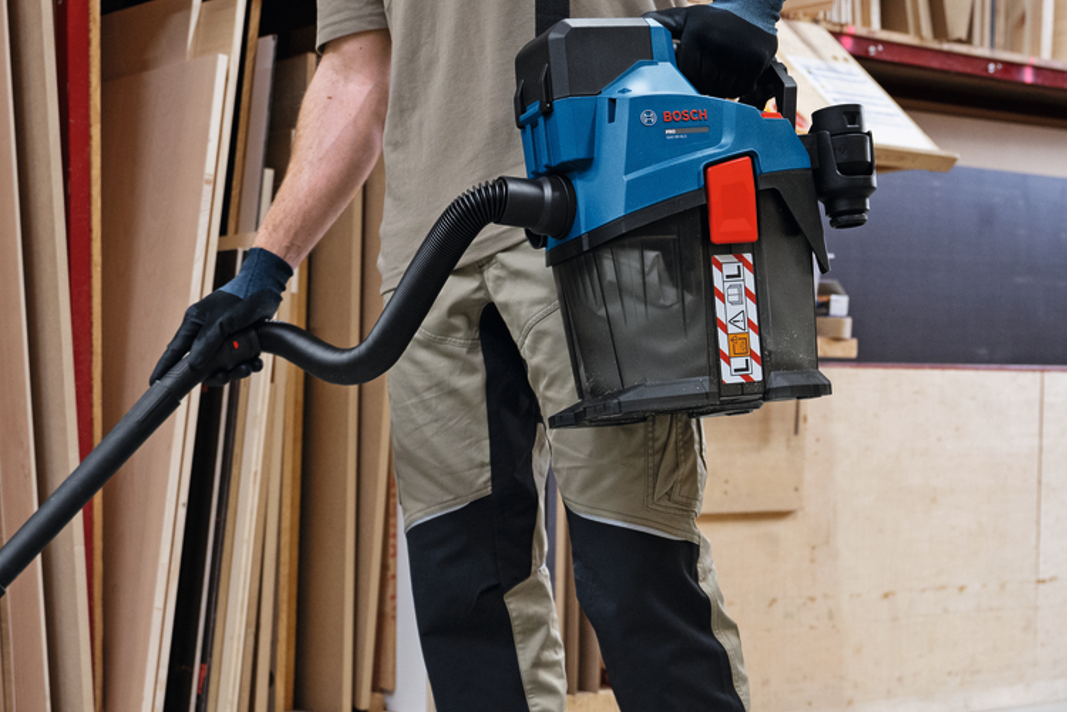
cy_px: 571
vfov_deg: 19.8
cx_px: 253
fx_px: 2015
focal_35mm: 68
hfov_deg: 29.2
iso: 1000
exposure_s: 1/100
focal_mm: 34
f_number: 4
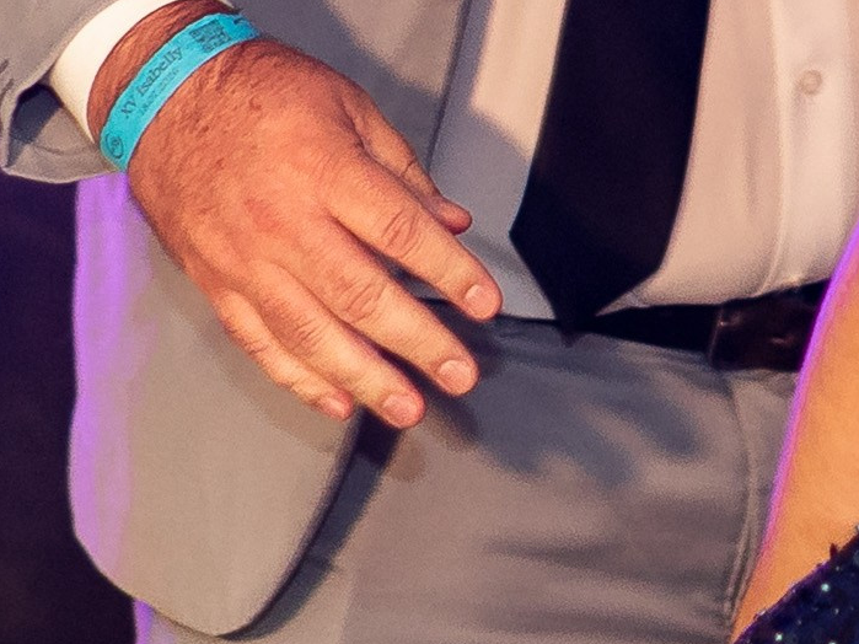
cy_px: -181
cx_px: 856
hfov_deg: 5.6
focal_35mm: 353
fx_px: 8758
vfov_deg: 4.2
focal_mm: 50
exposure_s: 1/200
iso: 640
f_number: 1.8
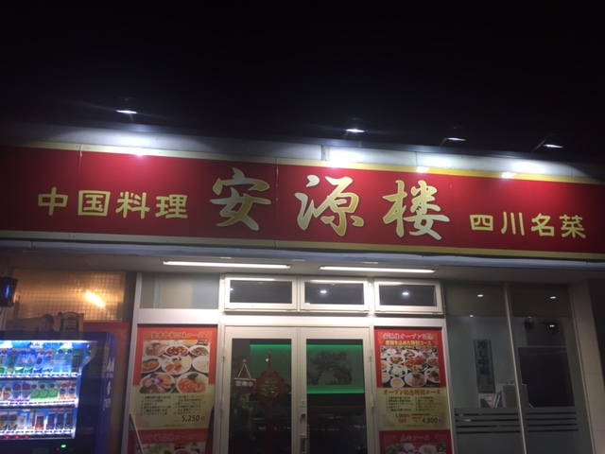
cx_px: 302
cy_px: 227
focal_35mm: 29
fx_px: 507
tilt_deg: +16.0
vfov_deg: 48.2
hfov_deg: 61.7
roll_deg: +0.6
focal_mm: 4.15
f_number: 2.2
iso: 64
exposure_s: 1/30
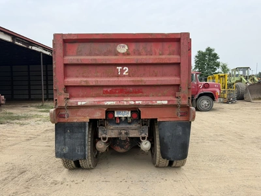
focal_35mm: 24
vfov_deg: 56.8
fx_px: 181
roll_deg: +1.3
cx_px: 130
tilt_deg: -1.8
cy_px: 98
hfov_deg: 71.6
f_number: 1.78
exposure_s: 1/979
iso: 80
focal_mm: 6.76
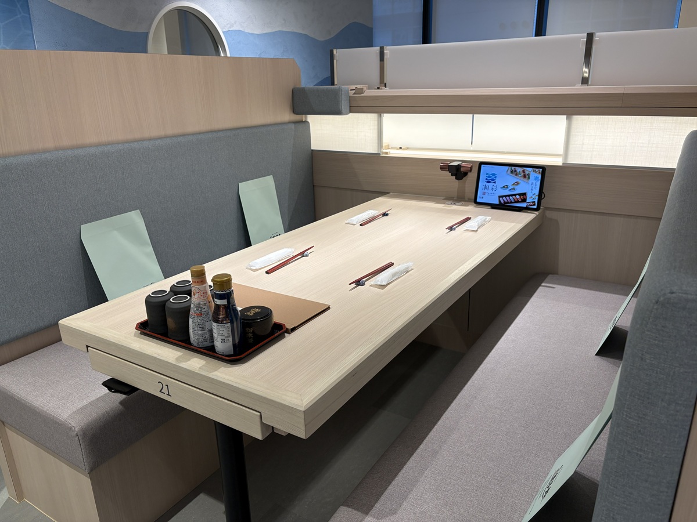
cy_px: 261
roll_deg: +2.2
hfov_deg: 67.3
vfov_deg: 53.1
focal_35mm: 26
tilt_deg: -18.8
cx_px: 348
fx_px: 524
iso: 64
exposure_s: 1/119
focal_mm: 5.96
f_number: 1.6
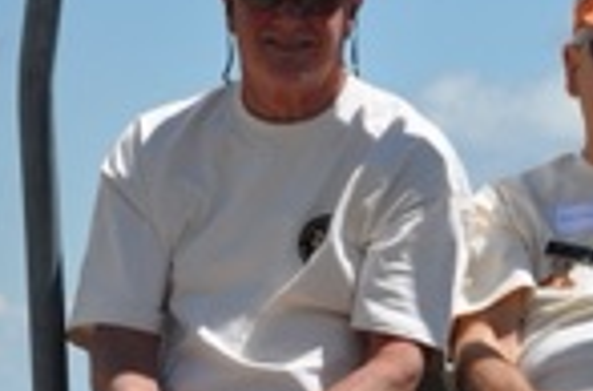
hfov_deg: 4.9
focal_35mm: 418
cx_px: 734
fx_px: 6857
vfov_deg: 3.3
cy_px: 228
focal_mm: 85
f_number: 8
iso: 200
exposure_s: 1/1000
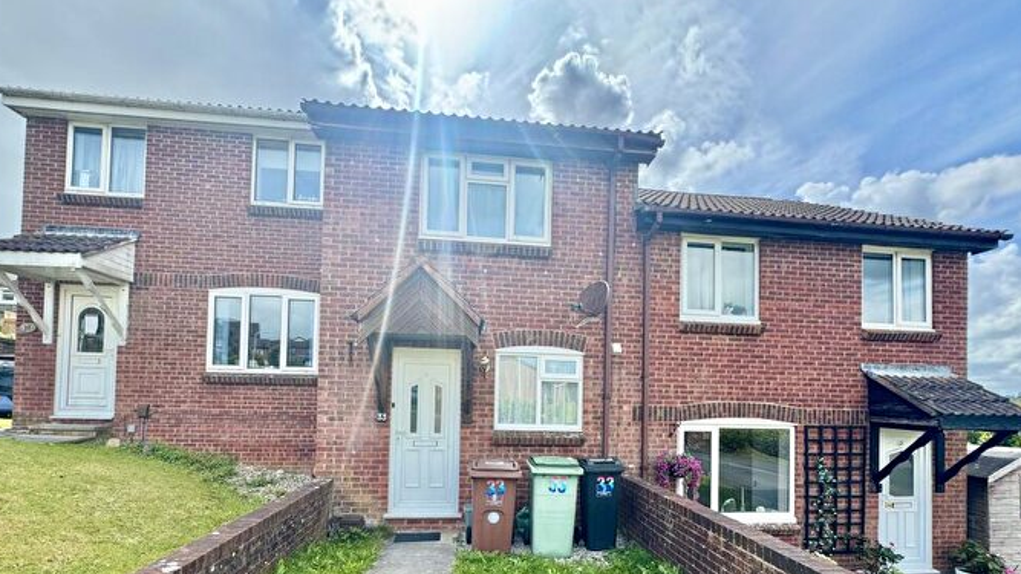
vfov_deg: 65.1
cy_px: 388
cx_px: 513
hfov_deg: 99.4
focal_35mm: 16
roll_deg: -0.7
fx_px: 433
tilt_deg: +2.4
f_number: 2.2
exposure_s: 1/734
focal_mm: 2.22
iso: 40
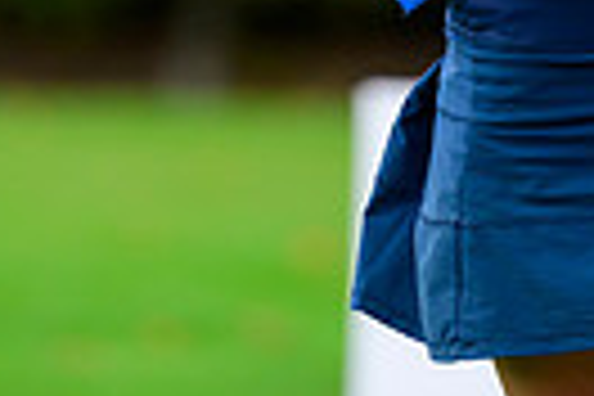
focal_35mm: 879
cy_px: -452
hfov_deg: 2.3
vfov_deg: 1.6
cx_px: 378
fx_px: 14502
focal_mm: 200
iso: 1250
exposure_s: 1/2000
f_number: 2.8
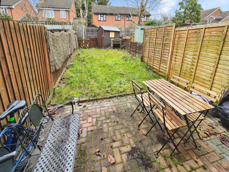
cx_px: 114
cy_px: 86
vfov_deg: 89.9
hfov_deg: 106.2
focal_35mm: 13
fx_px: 86
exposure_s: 1/100
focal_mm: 2.2
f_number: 2.2
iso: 50
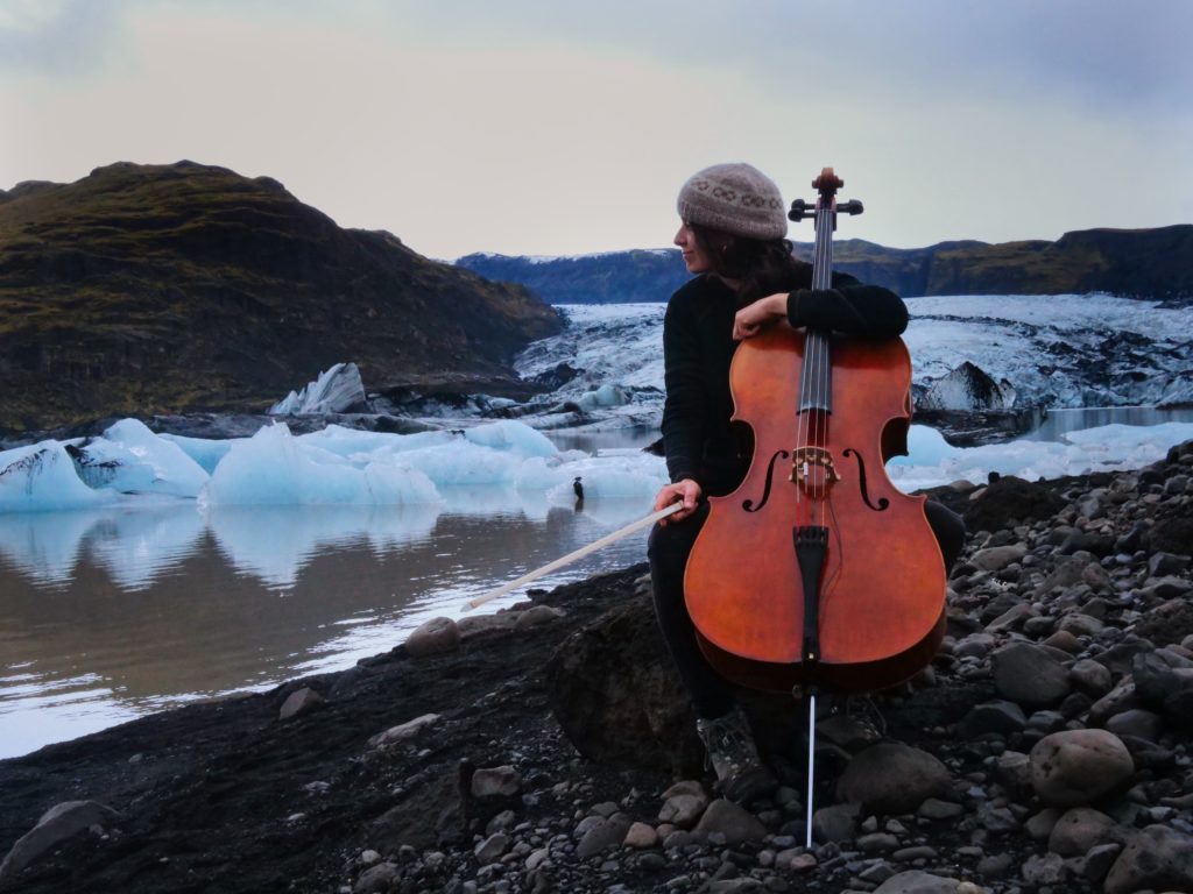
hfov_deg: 46.8
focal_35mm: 40
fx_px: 1379
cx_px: 596
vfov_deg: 36.0
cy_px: 447
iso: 1600
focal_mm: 20
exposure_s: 1/60
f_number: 16
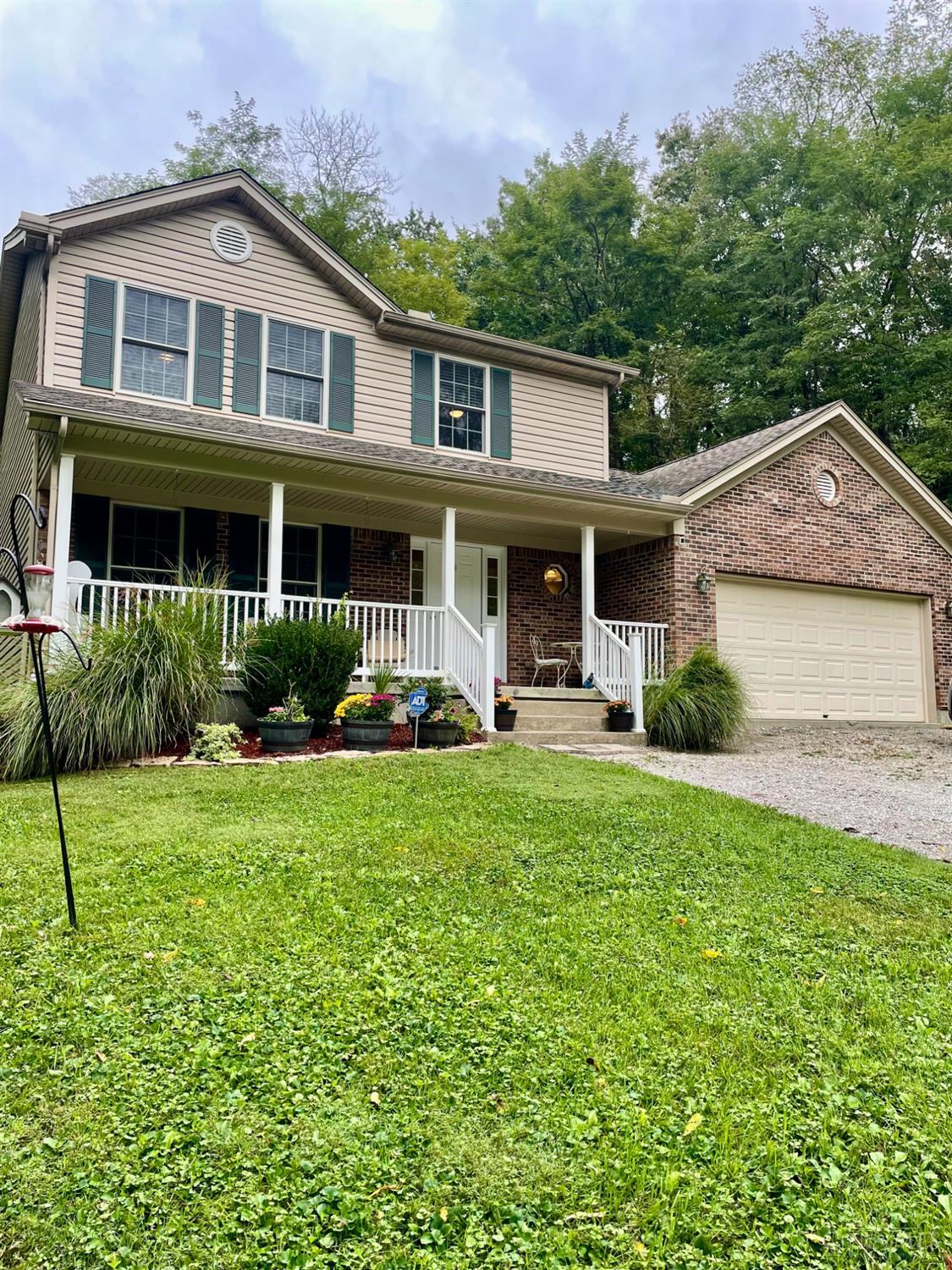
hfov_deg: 53.1
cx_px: 476
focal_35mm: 26
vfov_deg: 67.3
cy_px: 635
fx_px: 953
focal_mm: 4.2
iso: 32
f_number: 1.6
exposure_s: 1/344
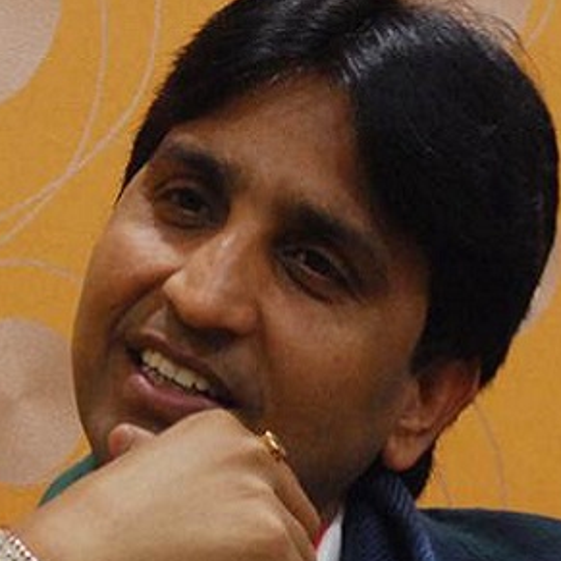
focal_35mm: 126
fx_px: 2310
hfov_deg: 13.8
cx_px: 270
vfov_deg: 13.8
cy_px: 343
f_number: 5
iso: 800
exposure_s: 1/13
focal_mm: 48
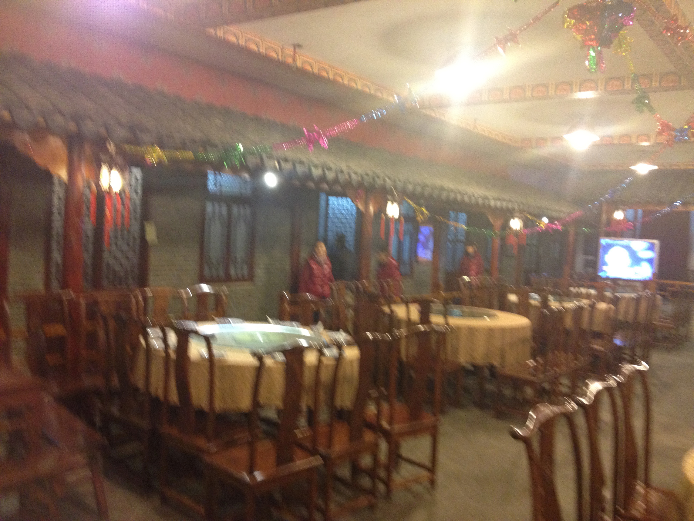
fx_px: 702
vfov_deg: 40.7
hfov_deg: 52.6
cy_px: 260
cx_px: 347
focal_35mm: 35
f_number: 2.4
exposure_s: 1/20
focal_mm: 4.28
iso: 250
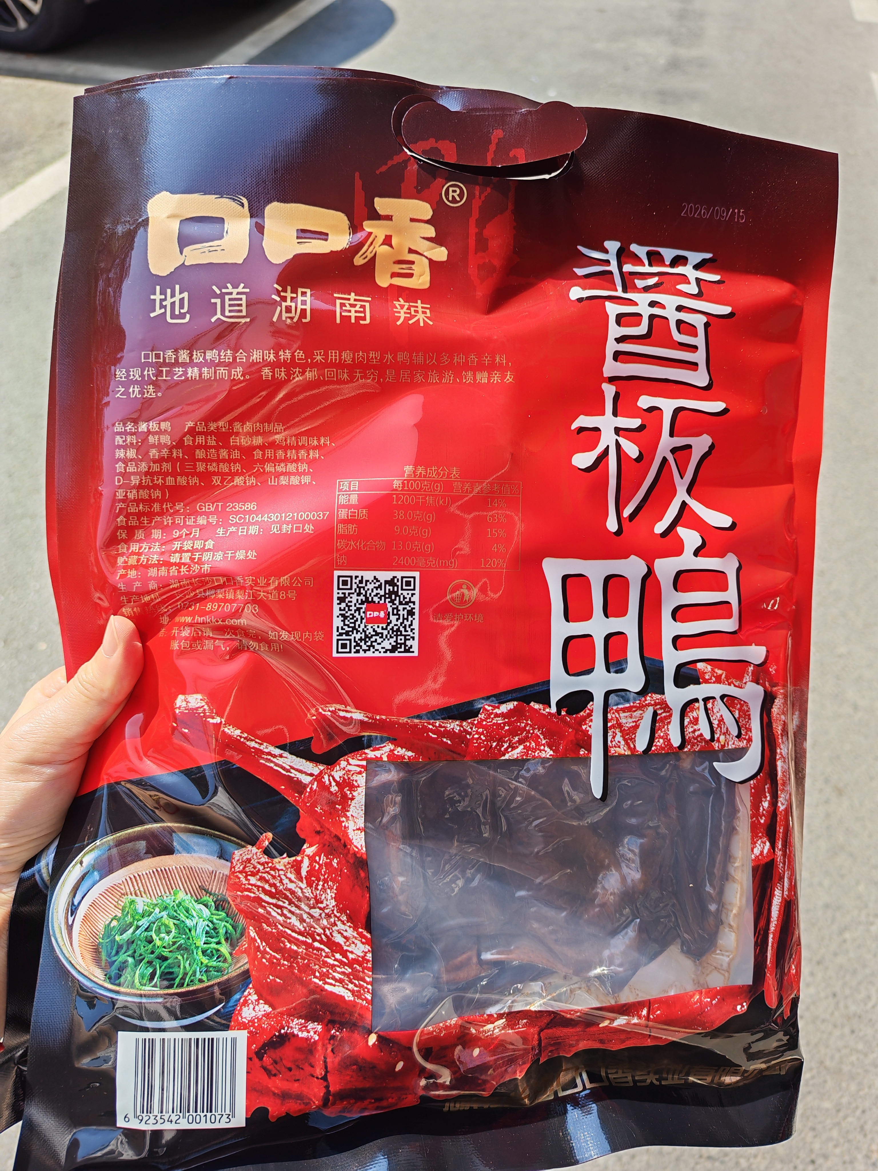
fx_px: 812
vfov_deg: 71.6
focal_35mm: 24
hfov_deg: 56.8
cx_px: 439
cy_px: 586
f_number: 1.9
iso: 50
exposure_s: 1/430
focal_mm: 6.12
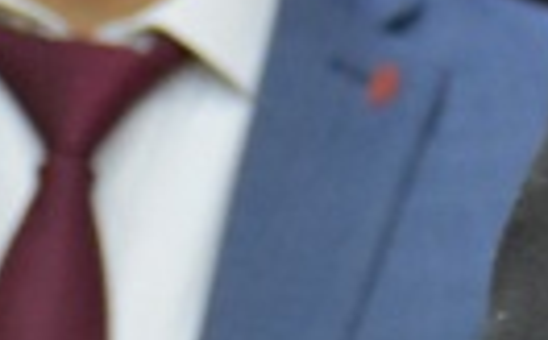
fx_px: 8871
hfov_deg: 3.5
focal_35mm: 595
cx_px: 1262
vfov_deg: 2.2
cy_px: -126
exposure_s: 1/60
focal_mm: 50
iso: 4500
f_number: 4.8
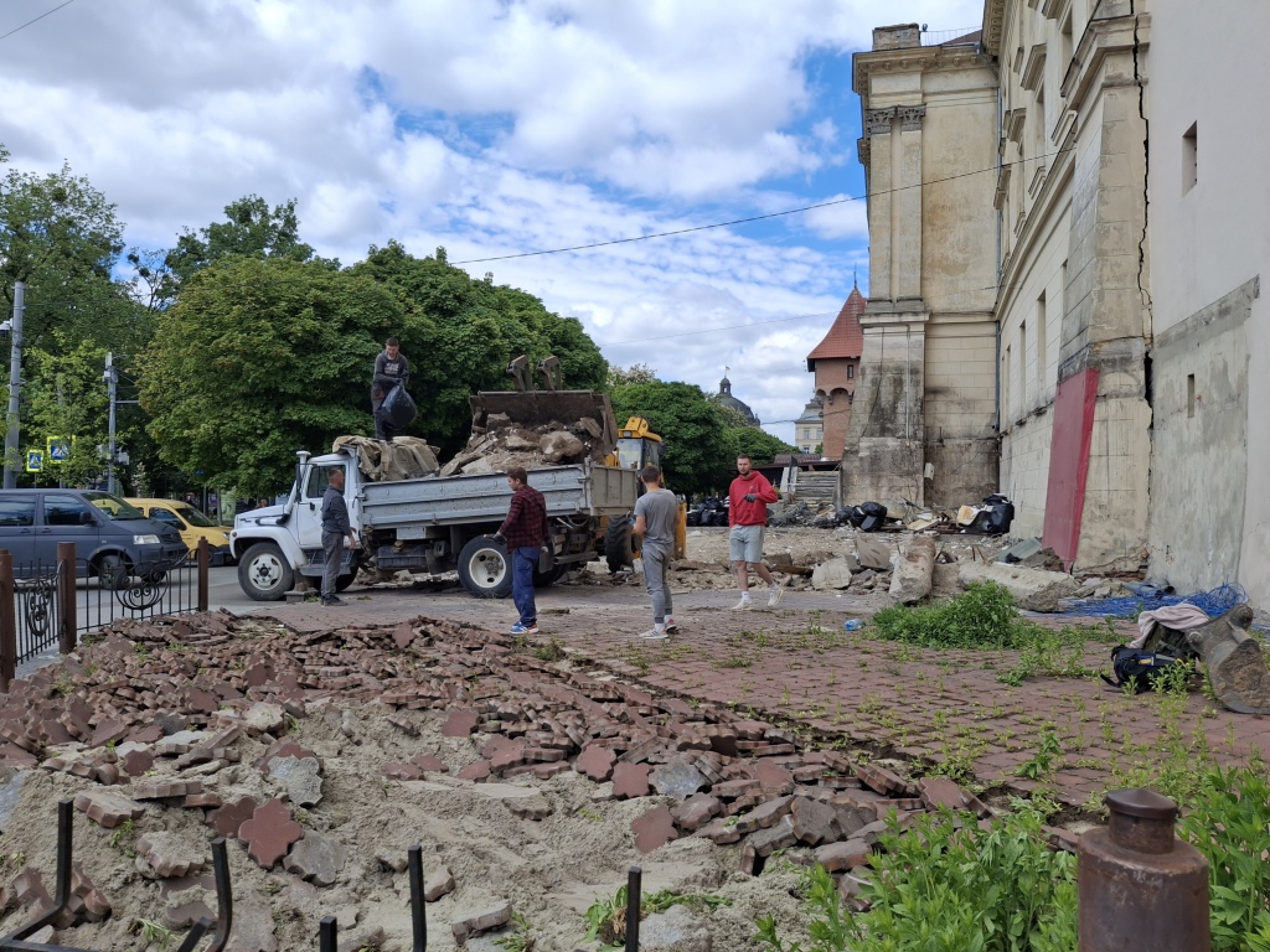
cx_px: 635
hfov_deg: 69.4
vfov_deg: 54.9
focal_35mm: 25
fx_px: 917
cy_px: 476
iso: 32
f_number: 1.8
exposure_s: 1/2128
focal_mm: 4.69
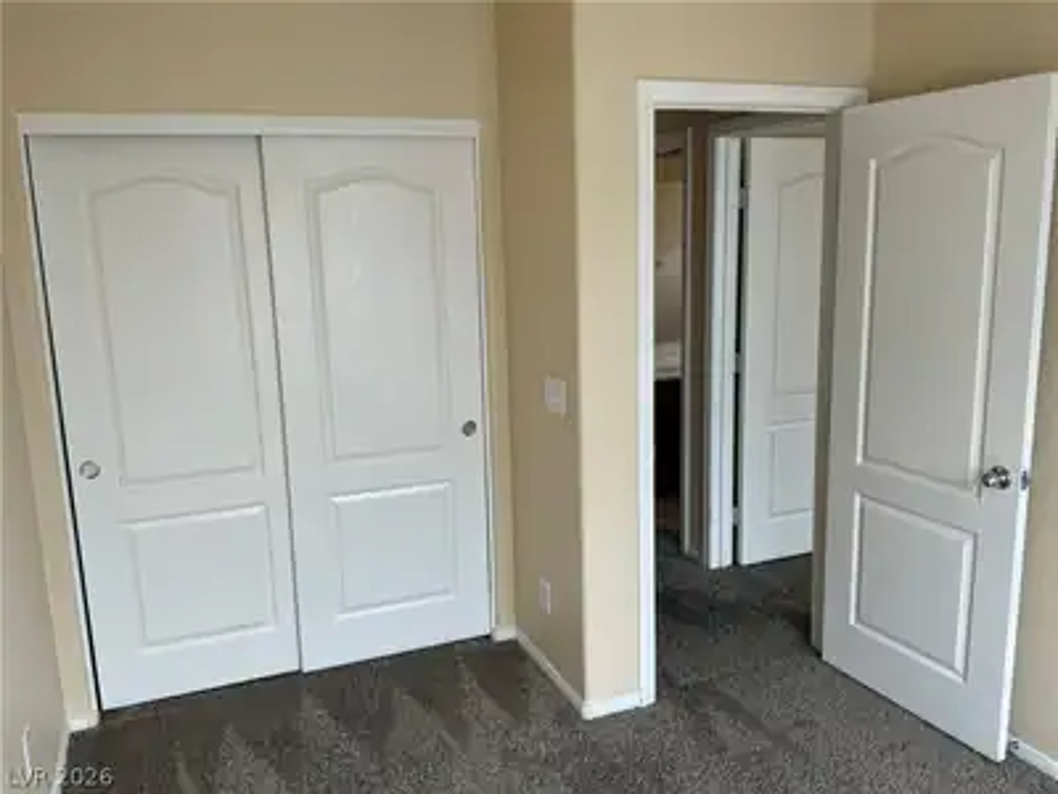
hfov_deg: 63.4
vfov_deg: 49.7
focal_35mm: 28
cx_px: 529
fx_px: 856
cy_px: 397
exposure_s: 1/96
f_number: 1.8
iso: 64
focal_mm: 3
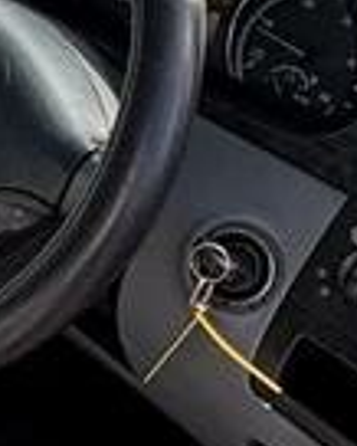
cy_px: 46
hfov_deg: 15.3
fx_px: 1187
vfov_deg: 20.8
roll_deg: +1.2
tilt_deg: -17.7
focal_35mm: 90
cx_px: -229
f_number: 2.2
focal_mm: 2.22
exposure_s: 1/213
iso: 40
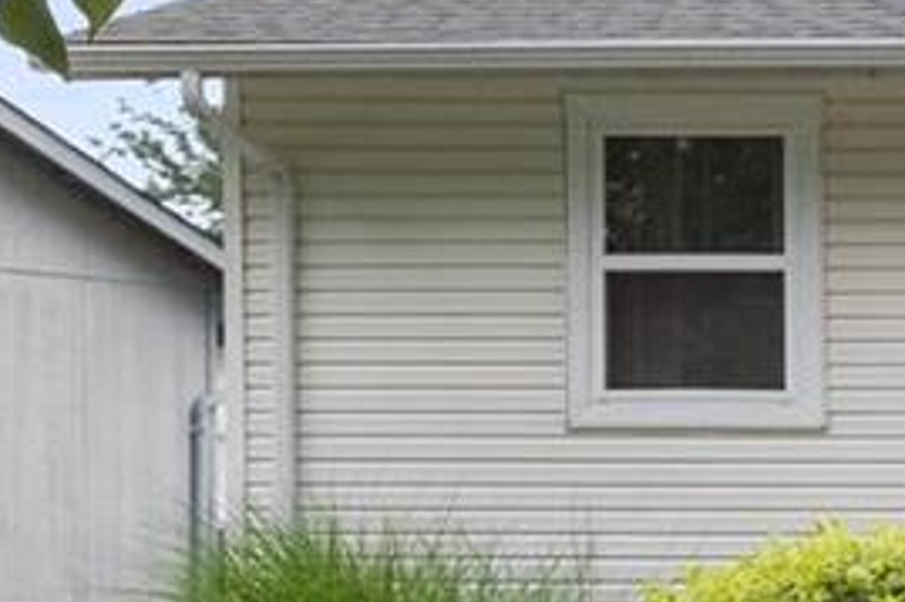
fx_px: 3593
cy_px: 461
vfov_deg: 9.6
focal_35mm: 143
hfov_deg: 11.3
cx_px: 2355
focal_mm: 12
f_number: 8
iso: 400
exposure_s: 1/250
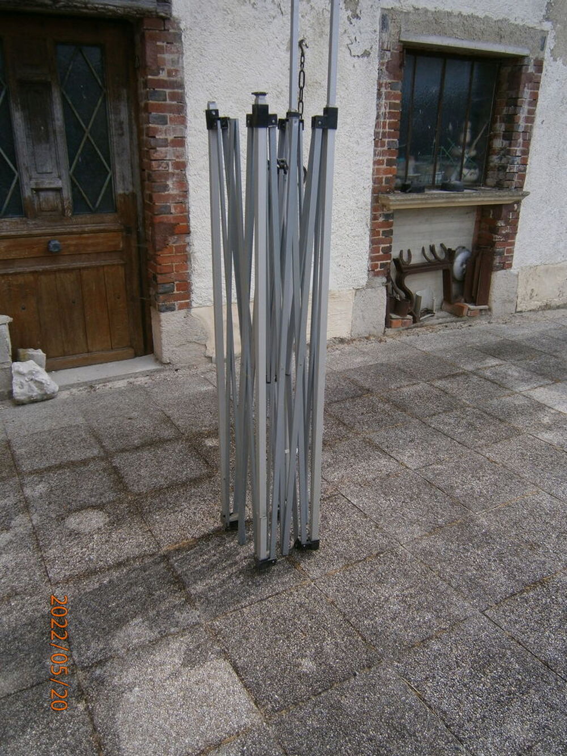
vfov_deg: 67.3
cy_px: 378
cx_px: 284
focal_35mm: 26
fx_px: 568
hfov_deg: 53.1
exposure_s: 1/800
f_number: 2.8
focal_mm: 4.7
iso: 80
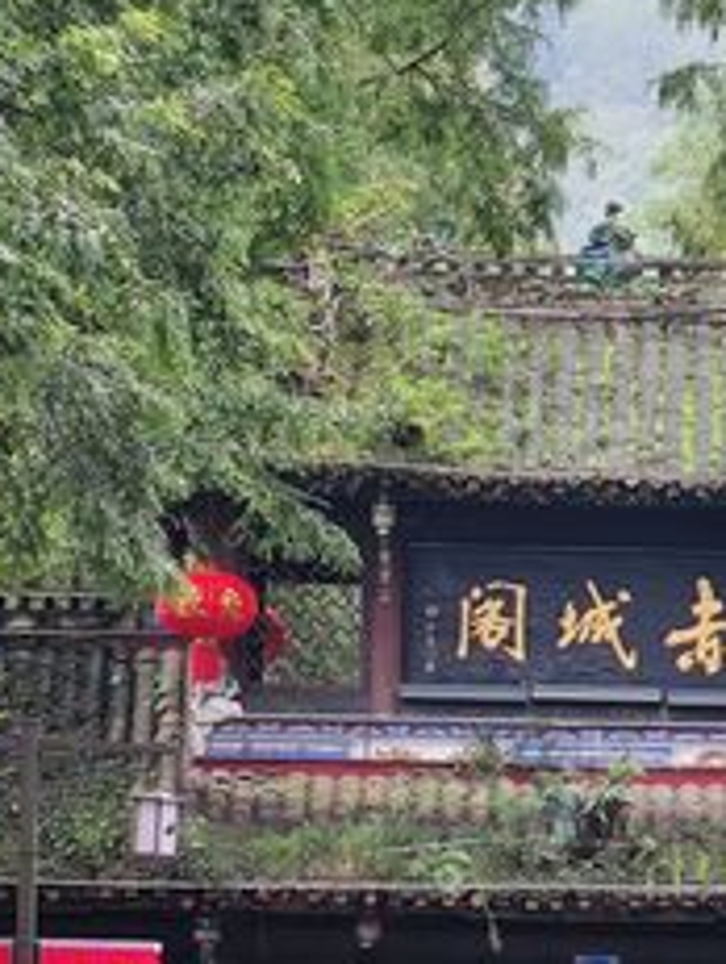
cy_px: 680
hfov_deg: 5.3
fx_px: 7808
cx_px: 605
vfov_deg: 7.1
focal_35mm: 280
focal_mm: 22
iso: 91
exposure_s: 1/50
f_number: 4.1
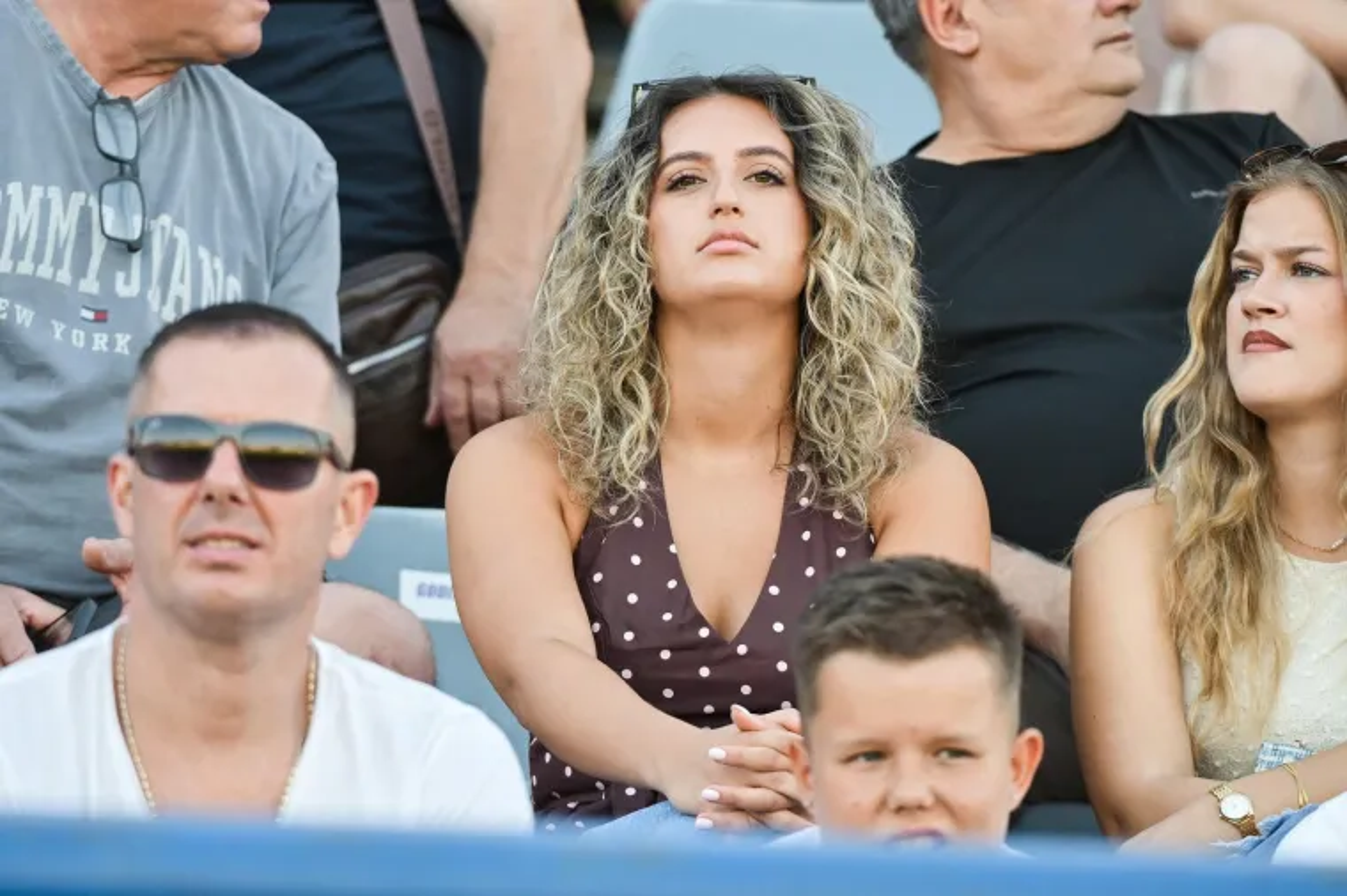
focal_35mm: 495
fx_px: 18512
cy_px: 448
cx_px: 674
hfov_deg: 4.2
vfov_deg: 2.8
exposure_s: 1/800
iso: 800
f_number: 5
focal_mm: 330
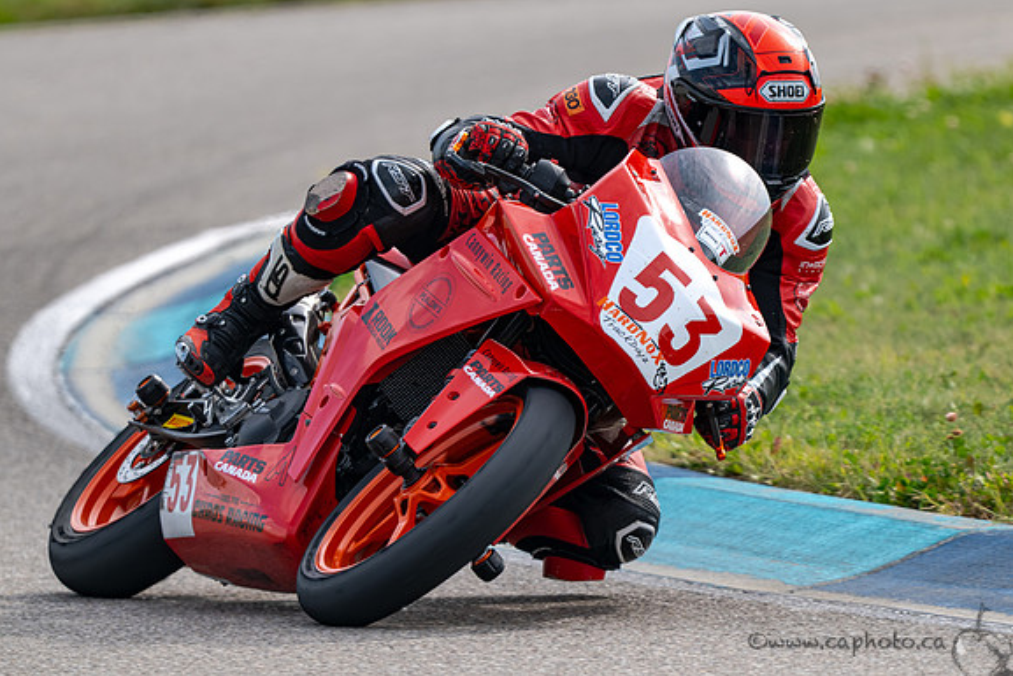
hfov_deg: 2.5
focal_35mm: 827
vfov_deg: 1.7
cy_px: 464
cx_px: 507
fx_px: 23275
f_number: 6.3
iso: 400
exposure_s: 1/1250
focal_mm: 600
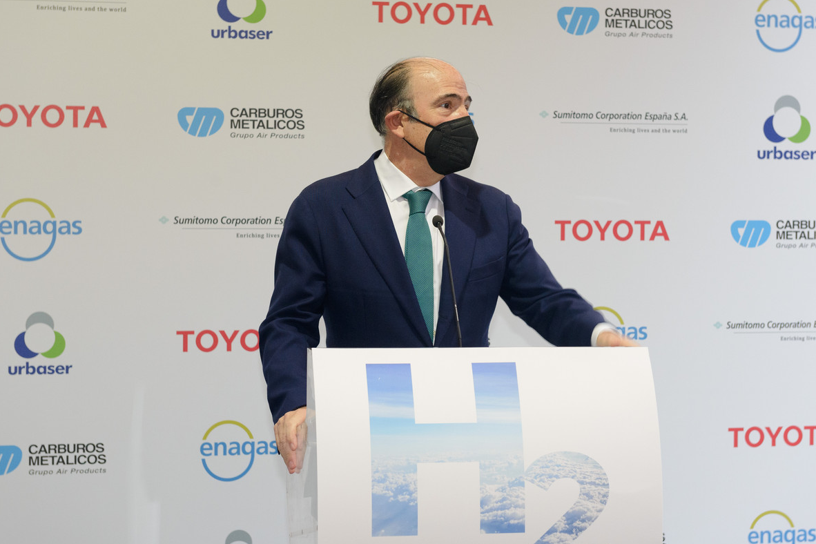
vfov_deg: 19.2
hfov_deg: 28.5
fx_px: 1609
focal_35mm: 71
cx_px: 412
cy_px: 272
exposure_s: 1/100
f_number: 5.6
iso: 1800
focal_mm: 70
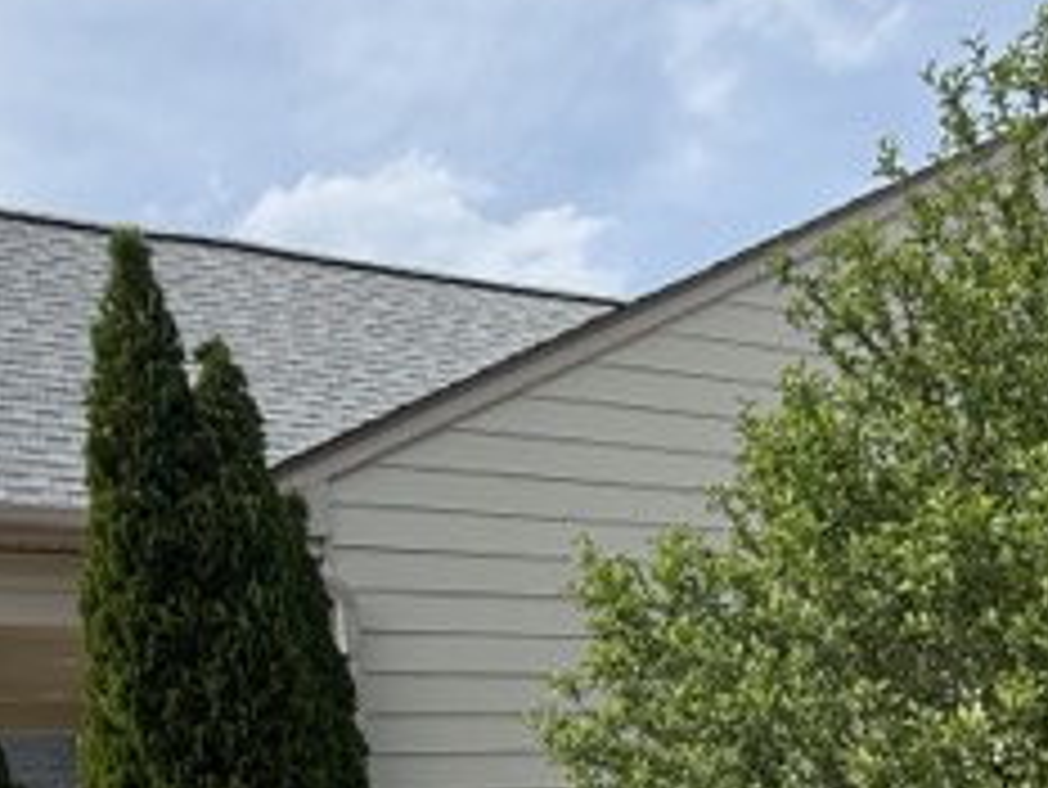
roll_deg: +3.8
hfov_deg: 38.7
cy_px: 1067
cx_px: 774
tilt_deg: -7.5
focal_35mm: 48
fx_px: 1454
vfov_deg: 25.4
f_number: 2.2
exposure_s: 1/1001
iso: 50
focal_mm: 2.22
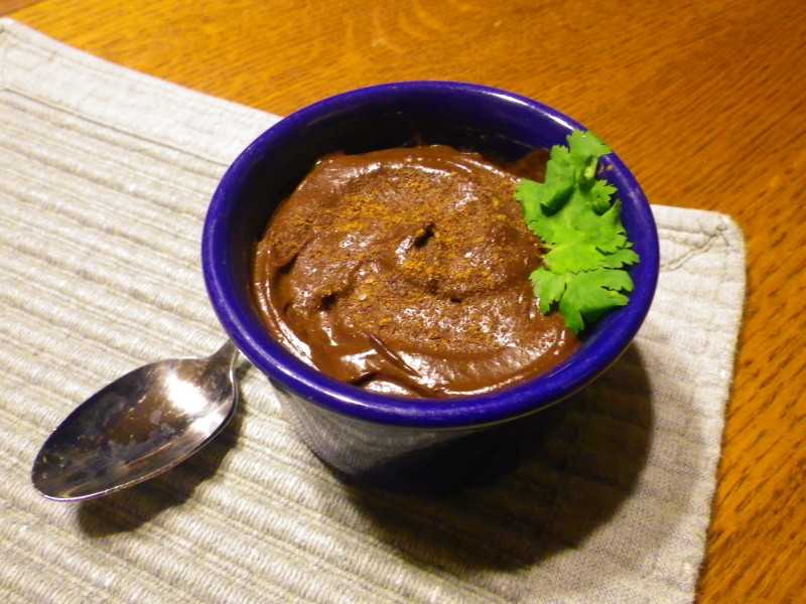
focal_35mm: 28
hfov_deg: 63.4
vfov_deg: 49.7
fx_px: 652
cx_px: 403
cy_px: 302
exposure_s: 1/10
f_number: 3.5
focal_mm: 5
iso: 800
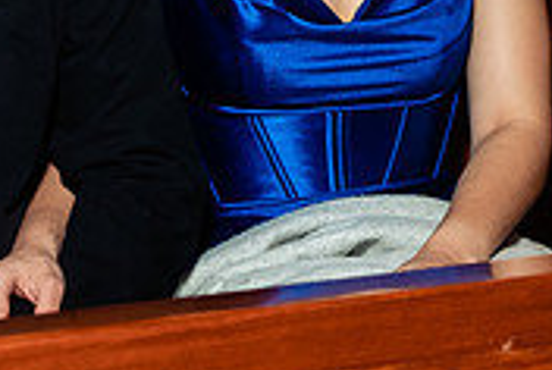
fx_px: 3502
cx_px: 291
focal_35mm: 228
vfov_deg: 6.0
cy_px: -135
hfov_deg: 9.0
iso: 1250
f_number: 4
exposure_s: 1/160
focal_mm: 51
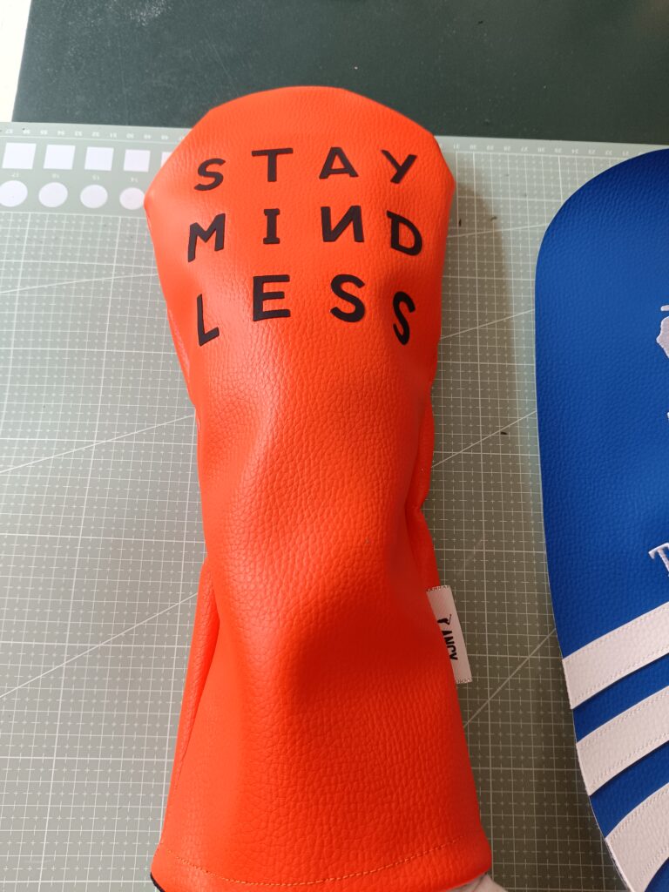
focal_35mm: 24
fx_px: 618
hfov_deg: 56.8
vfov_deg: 71.6
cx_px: 334
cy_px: 446
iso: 337
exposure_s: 1/50.1
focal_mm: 5.59
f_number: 1.88
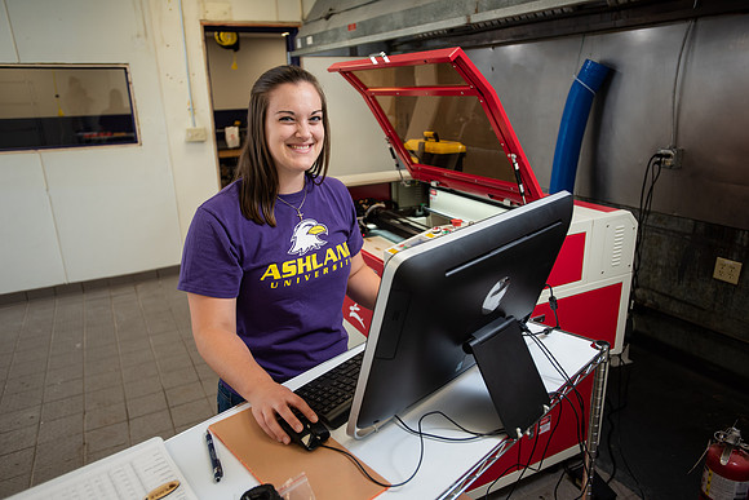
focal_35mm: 25
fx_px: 520
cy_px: 250
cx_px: 374
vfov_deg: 51.3
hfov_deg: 71.5
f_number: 3.5
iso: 400
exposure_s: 1/200
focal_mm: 25
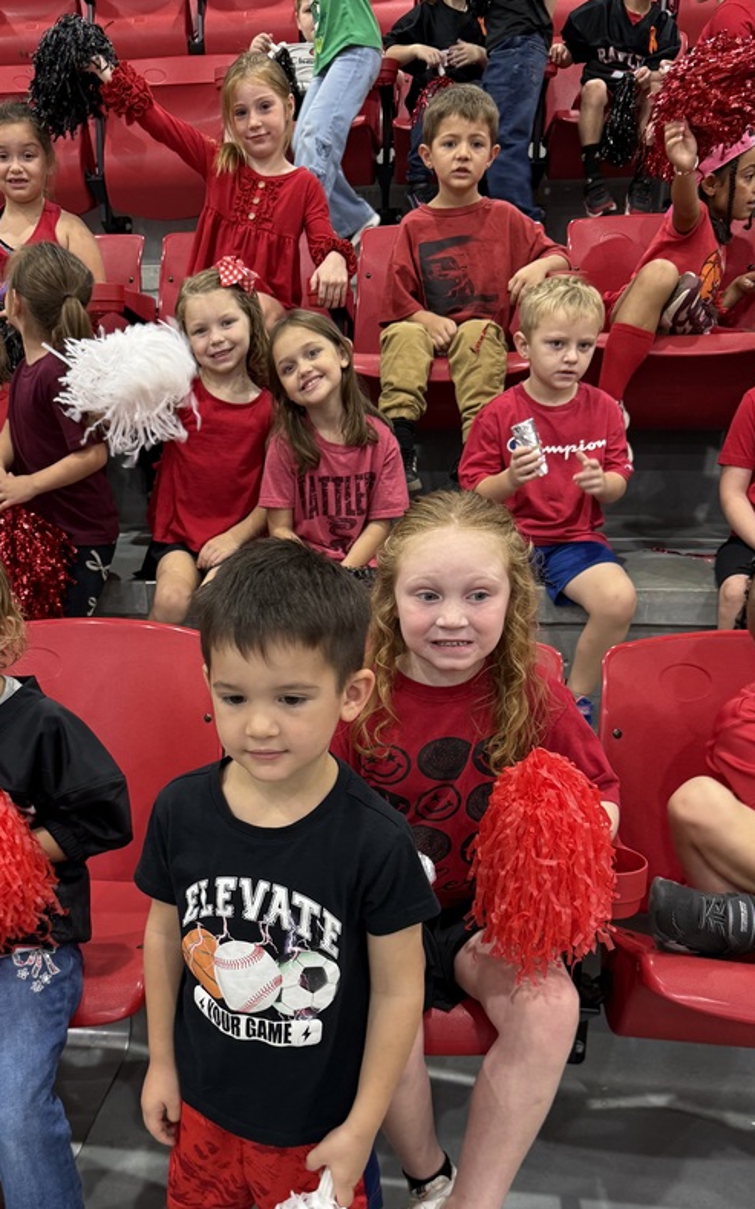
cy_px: 752
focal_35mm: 33
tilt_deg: -21.7
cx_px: 283
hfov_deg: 38.1
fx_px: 1087
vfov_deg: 57.5
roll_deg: -0.1
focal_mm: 6.76
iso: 160
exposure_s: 1/60
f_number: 1.78
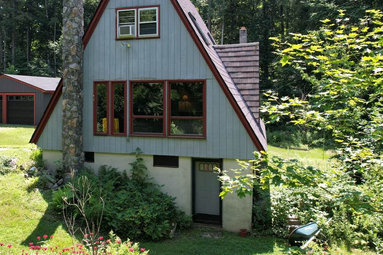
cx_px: 155
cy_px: 93
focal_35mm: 32
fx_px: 340
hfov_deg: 58.3
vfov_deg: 40.7
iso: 100
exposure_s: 1/400
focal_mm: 8.38
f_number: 2.8
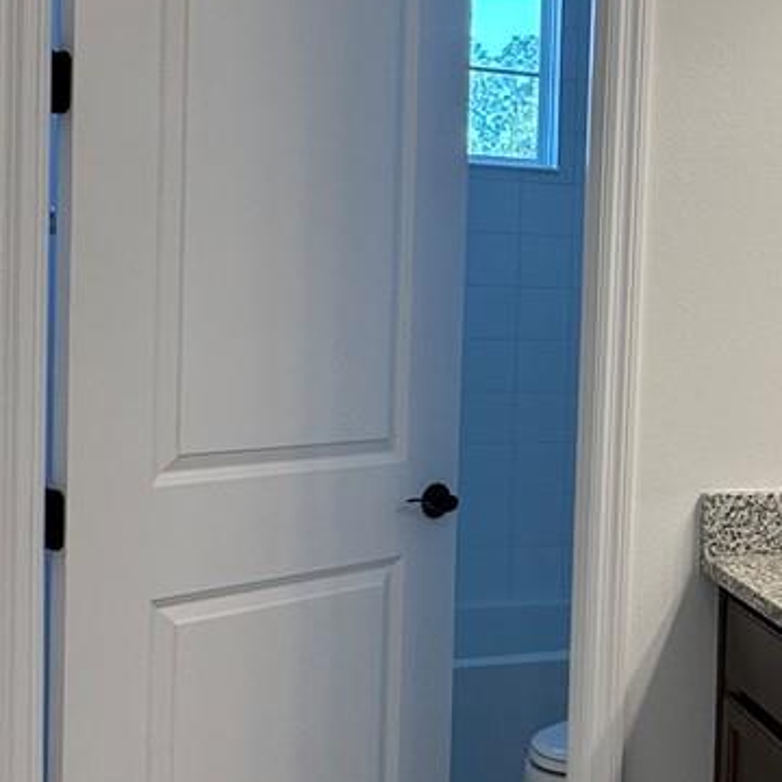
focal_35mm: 55
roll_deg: -2.6
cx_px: 904
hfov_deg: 27.8
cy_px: 374
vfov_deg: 31.1
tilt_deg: -1.9
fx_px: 1406
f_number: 2.2
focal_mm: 2.22
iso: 50
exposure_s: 1/120
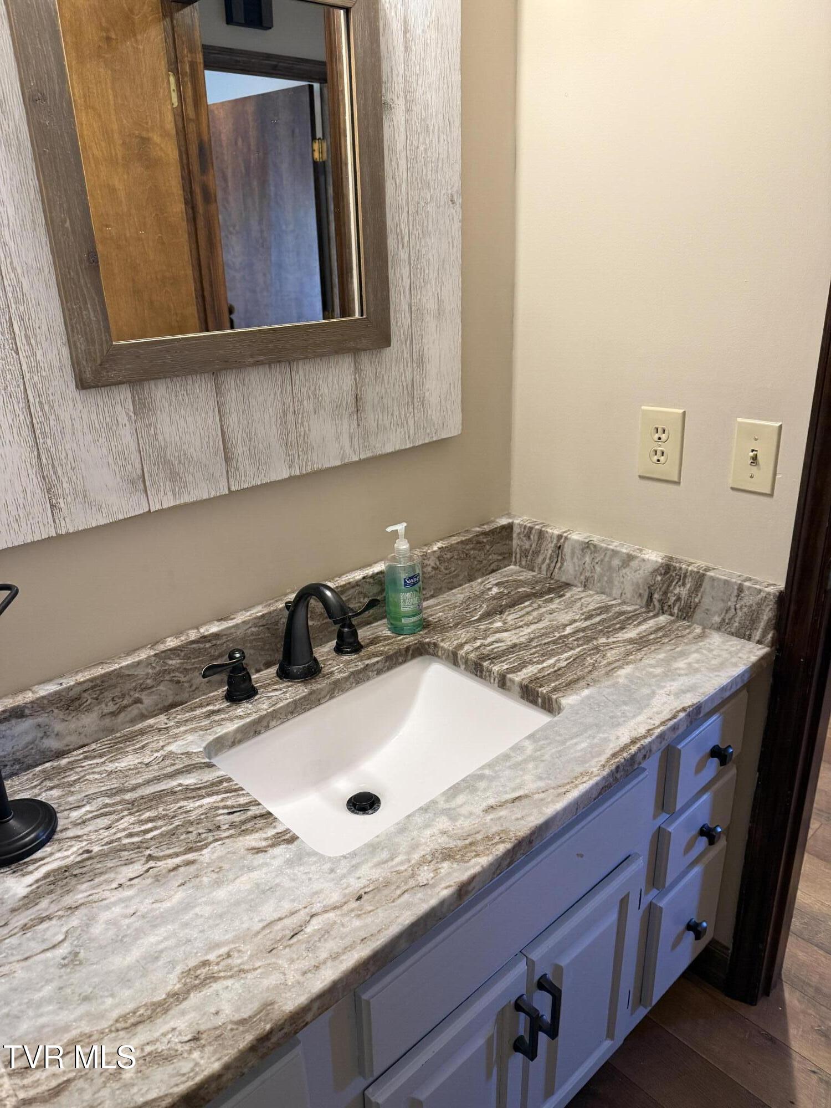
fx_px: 768
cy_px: 554
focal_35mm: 24
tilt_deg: -20.6
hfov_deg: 56.8
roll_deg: +1.3
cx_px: 416
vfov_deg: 71.6
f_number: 1.78
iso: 250
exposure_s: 1/60
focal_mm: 6.76
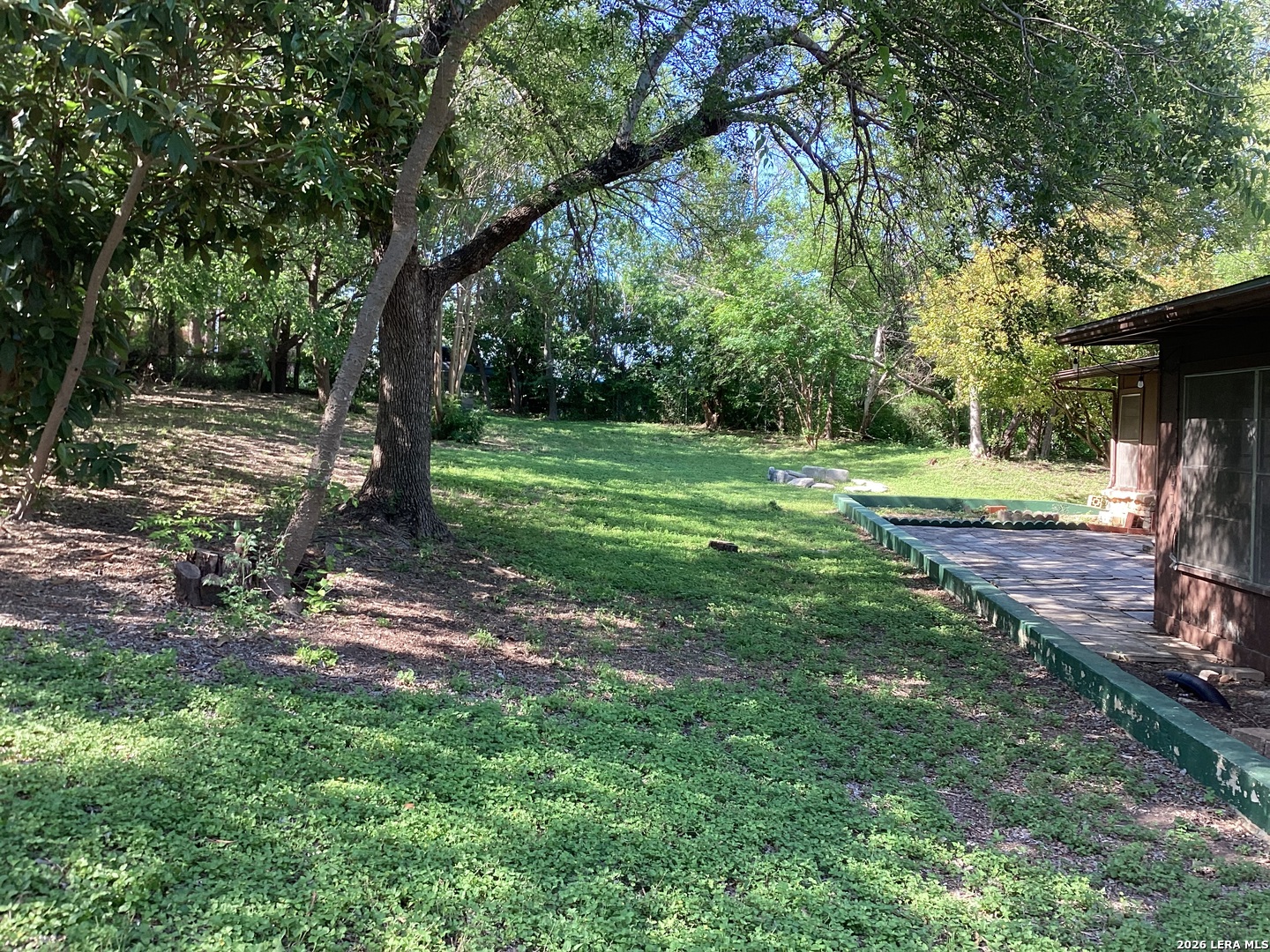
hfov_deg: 58.4
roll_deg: +0.7
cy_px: 476
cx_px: 635
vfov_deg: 45.4
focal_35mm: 31
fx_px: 1137
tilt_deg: -3.6
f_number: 2.4
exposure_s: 1/100
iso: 32
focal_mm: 3.3
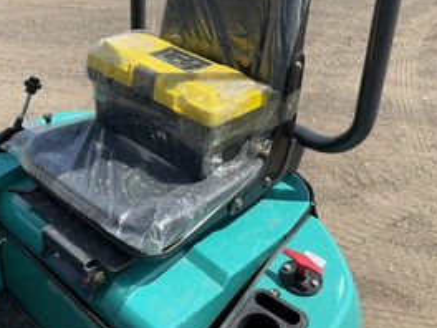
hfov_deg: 42.8
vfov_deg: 32.5
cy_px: 96
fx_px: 555
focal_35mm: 44
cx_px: 180
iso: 25
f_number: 1.8
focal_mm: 3
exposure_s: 1/1626
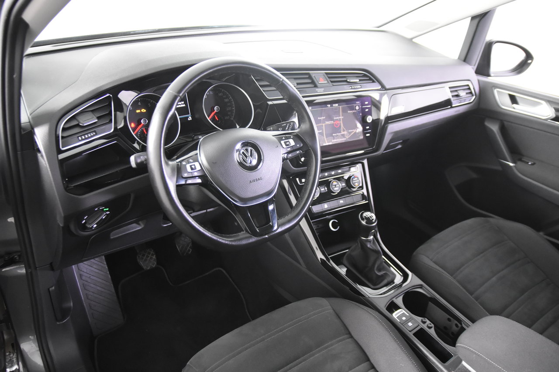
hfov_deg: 61.9
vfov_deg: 43.6
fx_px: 466
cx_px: 280
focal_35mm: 30
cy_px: 186
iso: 3200
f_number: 2.8
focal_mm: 20
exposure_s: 1/30
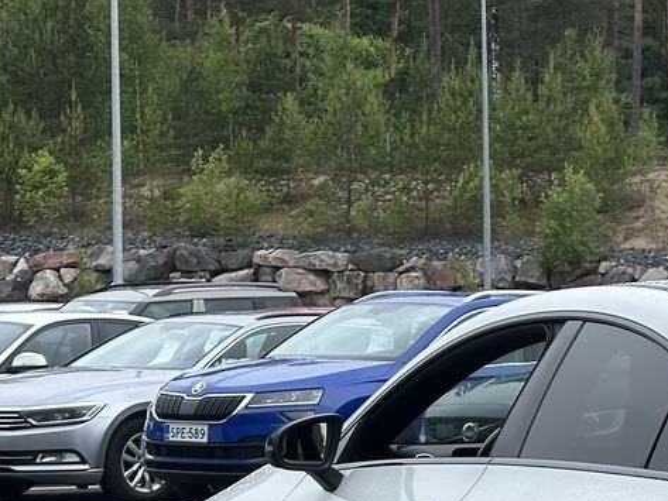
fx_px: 2818
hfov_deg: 13.0
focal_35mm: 146
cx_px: 915
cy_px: 467
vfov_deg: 10.1
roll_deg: -0.1
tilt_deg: -2.4
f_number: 1.78
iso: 64
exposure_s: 1/1475
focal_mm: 6.86
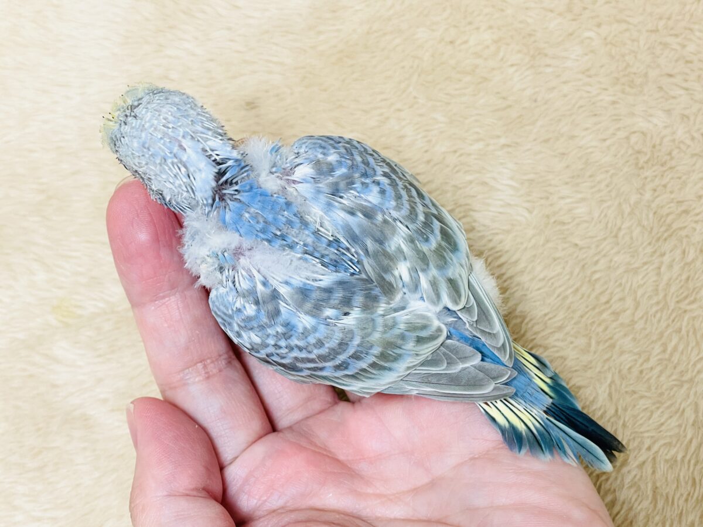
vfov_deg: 28.0
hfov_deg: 36.8
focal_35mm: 52
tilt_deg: -64.7
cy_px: 264
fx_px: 1056
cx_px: 352
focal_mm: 6
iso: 100
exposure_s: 1/99
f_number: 2
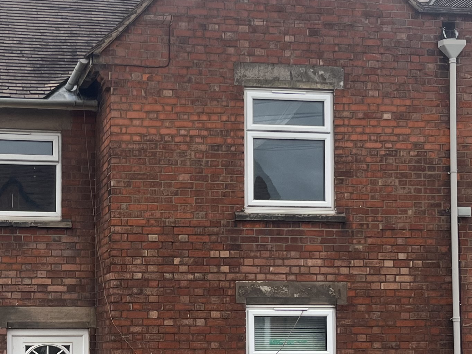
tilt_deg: +4.7
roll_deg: +0.0
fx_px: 1050
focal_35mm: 77
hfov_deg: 25.1
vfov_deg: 19.0
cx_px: 127
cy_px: 271
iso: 50
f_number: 1.6
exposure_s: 1/1517
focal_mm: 5.1
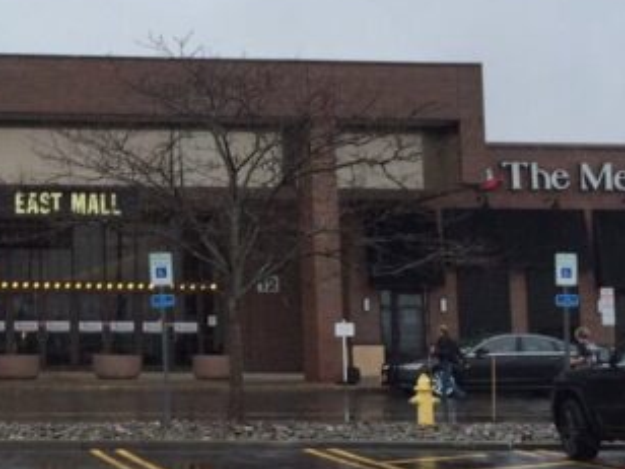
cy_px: 234
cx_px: -7
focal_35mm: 73
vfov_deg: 20.2
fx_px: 1318
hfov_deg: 25.3
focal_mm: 4.2
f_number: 2.2
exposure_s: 1/501
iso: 32
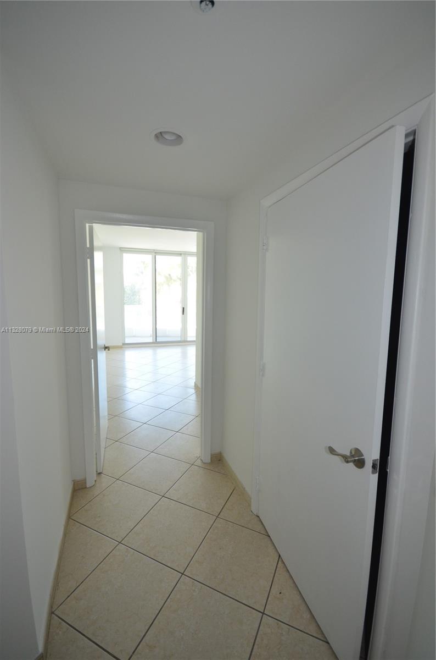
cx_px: 218
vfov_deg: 100.5
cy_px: 330
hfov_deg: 77.0
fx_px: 274
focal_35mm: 15
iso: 640
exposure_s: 1/60
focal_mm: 10
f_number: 4
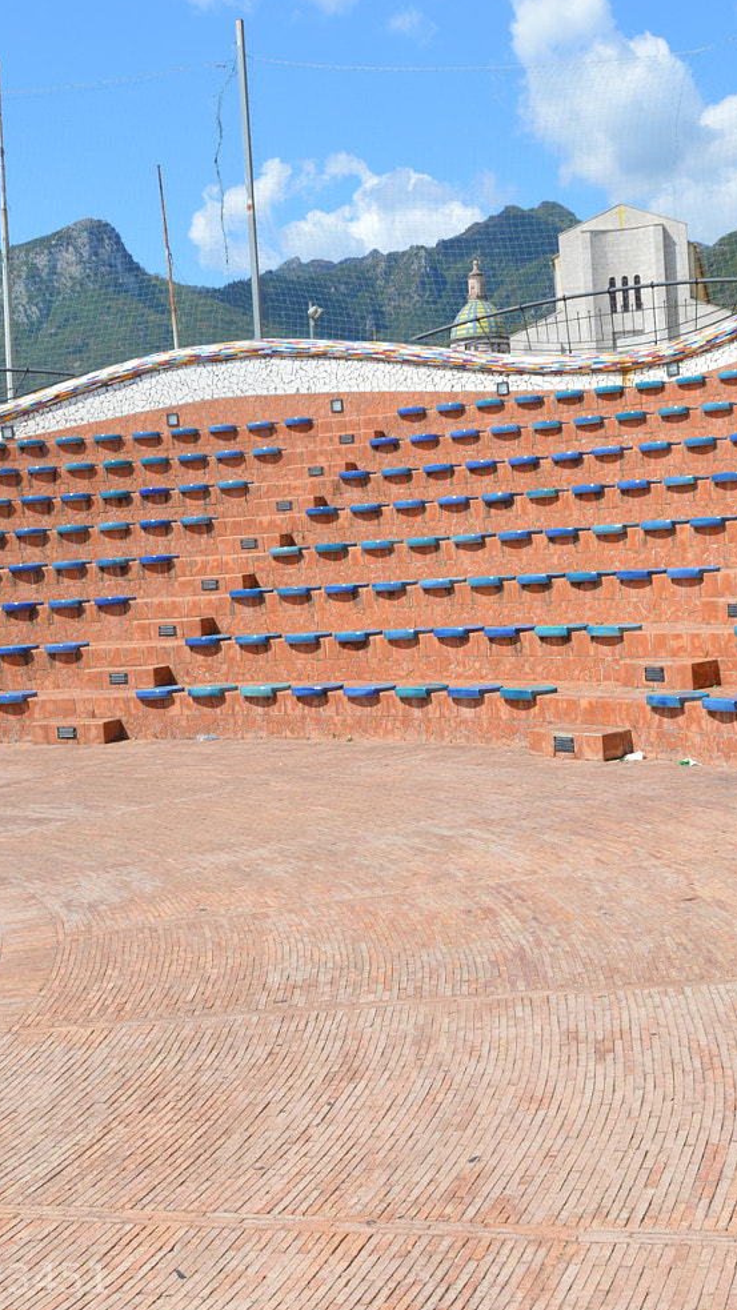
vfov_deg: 44.6
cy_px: 674
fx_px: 1598
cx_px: 478
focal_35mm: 46
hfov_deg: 25.9
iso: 100
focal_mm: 18
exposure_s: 1/320
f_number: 9
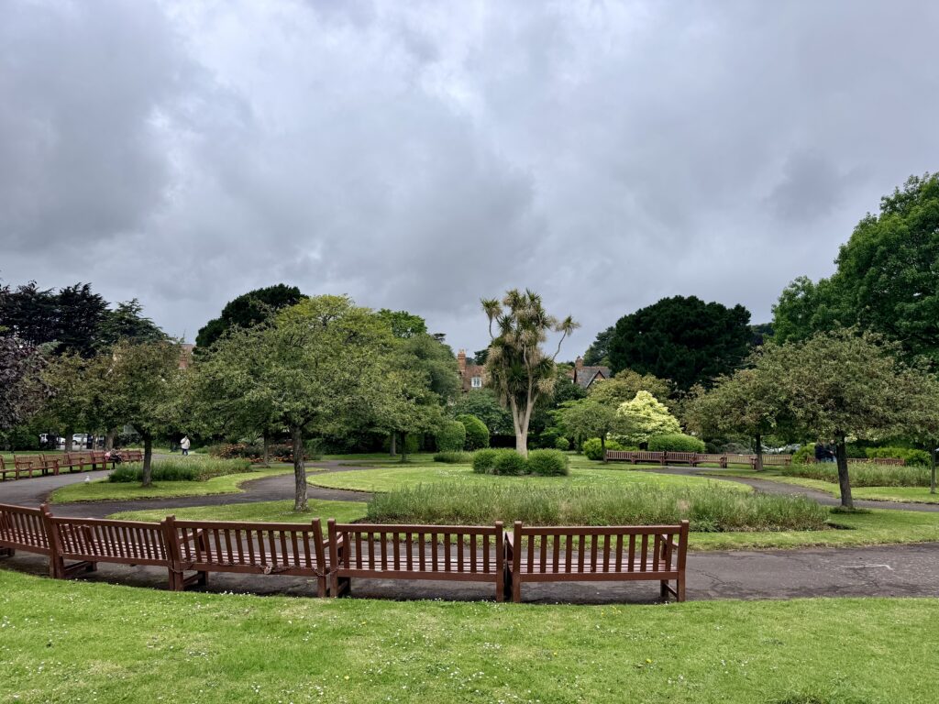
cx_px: 470
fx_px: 651
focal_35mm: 24
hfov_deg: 71.6
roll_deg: +0.1
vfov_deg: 56.8
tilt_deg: +7.5
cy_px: 352
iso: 80
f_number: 1.78
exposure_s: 1/7353
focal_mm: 6.76
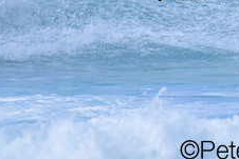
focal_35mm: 2812
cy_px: -100
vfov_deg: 0.5
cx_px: 375
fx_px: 18680
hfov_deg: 0.7
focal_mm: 800
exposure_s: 1/2000
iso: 800
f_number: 11
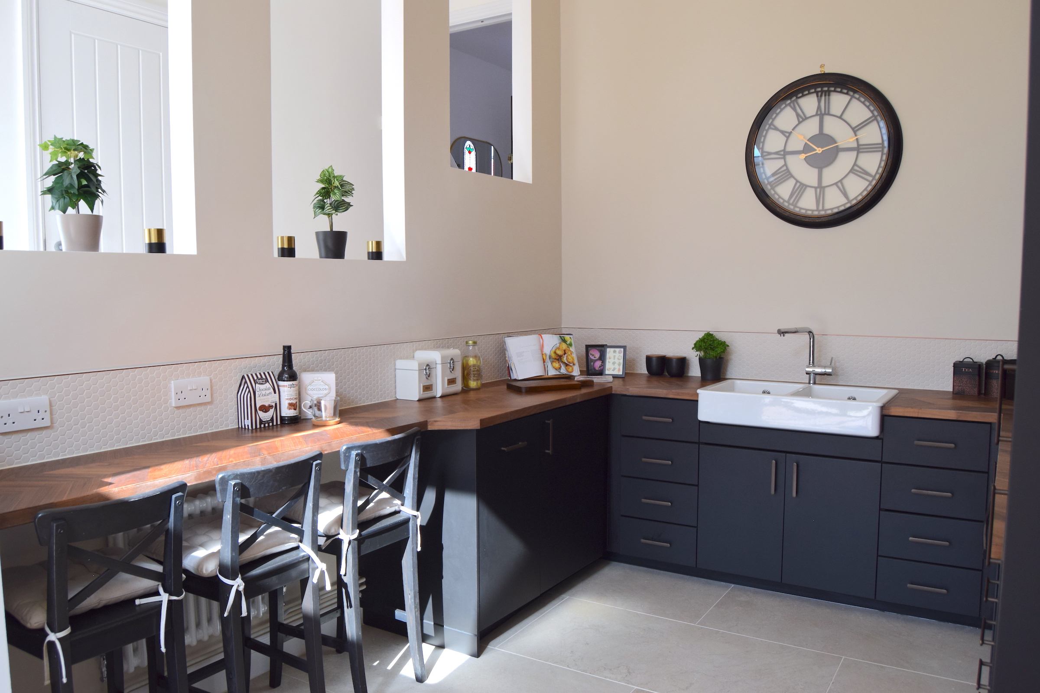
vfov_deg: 47.9
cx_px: 520
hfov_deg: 67.4
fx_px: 780
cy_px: 346
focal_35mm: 27
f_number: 6.3
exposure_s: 1/160
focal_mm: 18
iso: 400
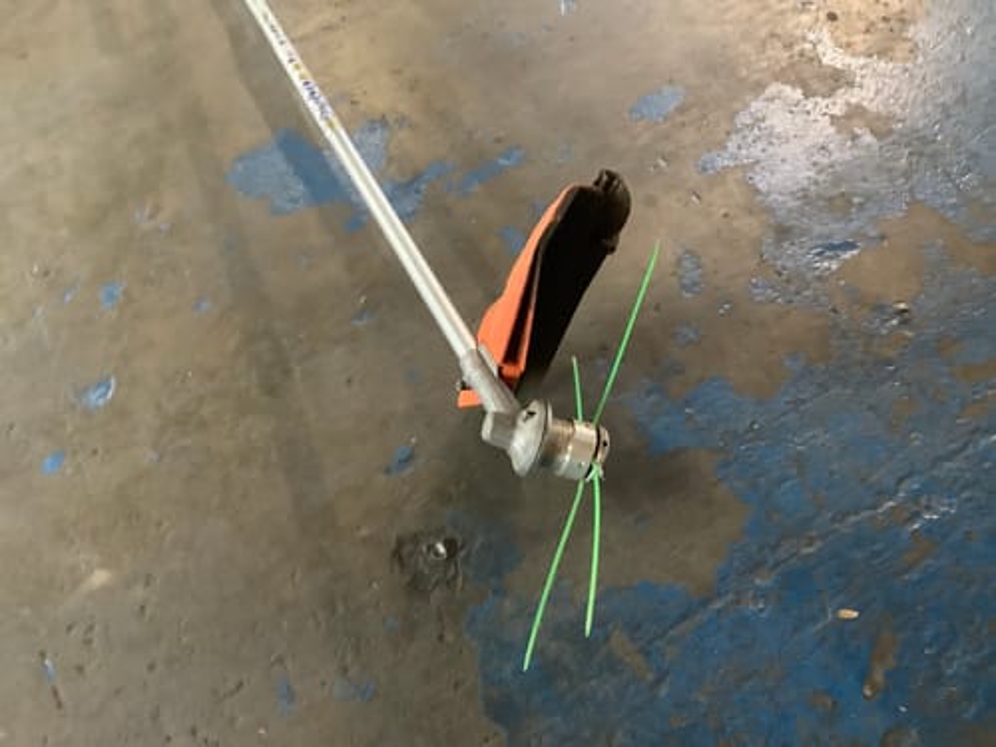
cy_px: 374
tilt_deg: -56.0
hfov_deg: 58.4
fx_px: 892
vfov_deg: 45.4
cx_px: 498
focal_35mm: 31
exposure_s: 1/25
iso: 800
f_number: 2.4
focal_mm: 3.3
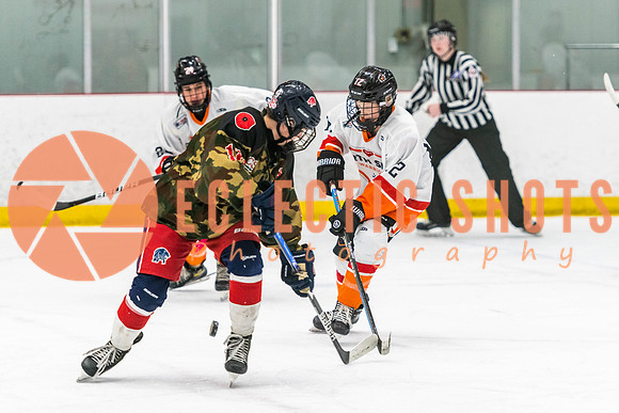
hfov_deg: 10.2
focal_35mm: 201
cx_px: 384
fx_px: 3461
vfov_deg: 6.8
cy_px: 183
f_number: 2.8
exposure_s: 1/640
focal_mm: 155
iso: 1800
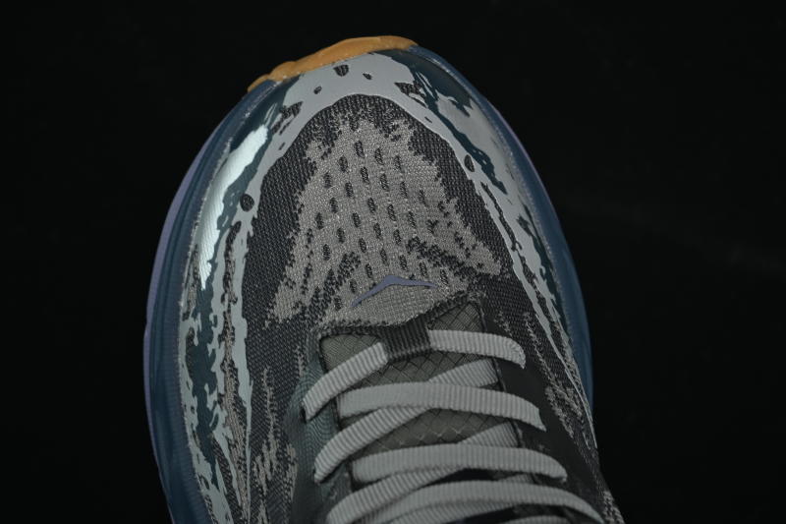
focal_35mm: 75
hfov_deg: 27.0
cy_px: 262
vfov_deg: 18.2
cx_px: 393
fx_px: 1637
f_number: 6.3
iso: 160
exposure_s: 1/40
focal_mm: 50
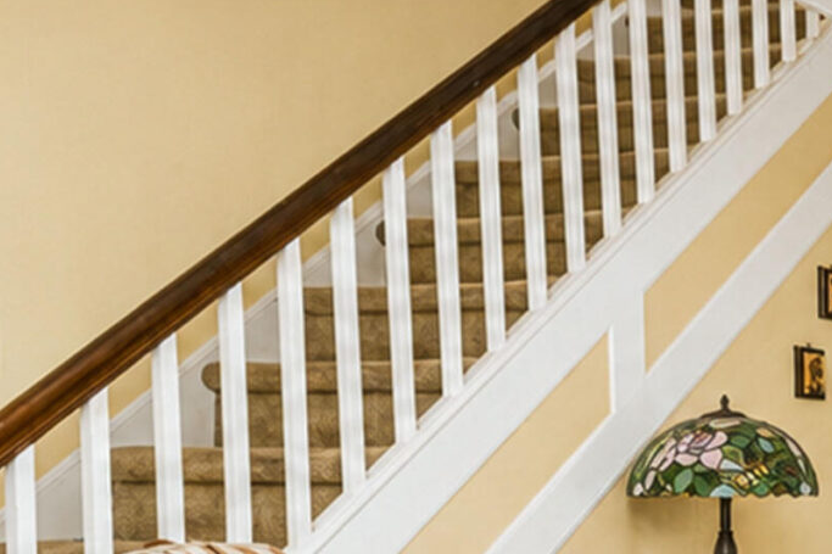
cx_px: 1306
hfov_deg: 24.4
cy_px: 512
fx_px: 1386
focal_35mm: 60
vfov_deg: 22.0
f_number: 4
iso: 64
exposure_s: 1/10
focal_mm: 16
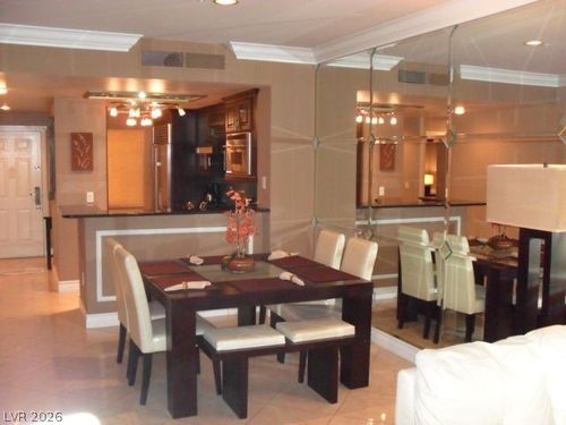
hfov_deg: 52.6
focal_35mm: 35
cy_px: 212
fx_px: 572
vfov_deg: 40.7
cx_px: 283
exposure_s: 1/45
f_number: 3
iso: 400
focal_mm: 6.3
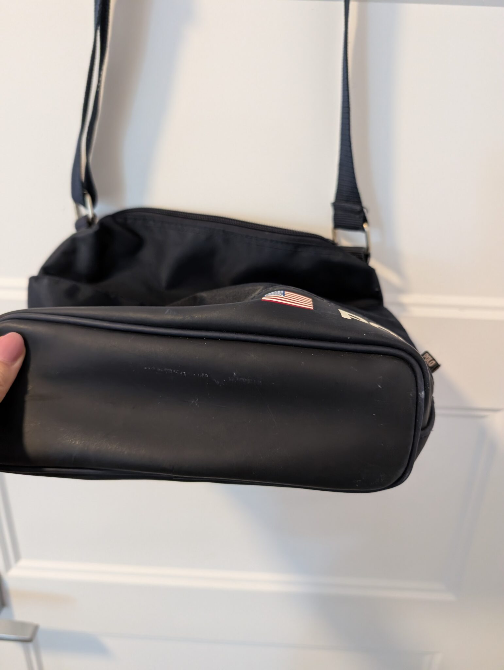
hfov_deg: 56.9
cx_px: 252
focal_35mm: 24
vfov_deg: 71.5
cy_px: 335
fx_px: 465
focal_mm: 6.9
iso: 1012
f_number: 1.68
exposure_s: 1/120
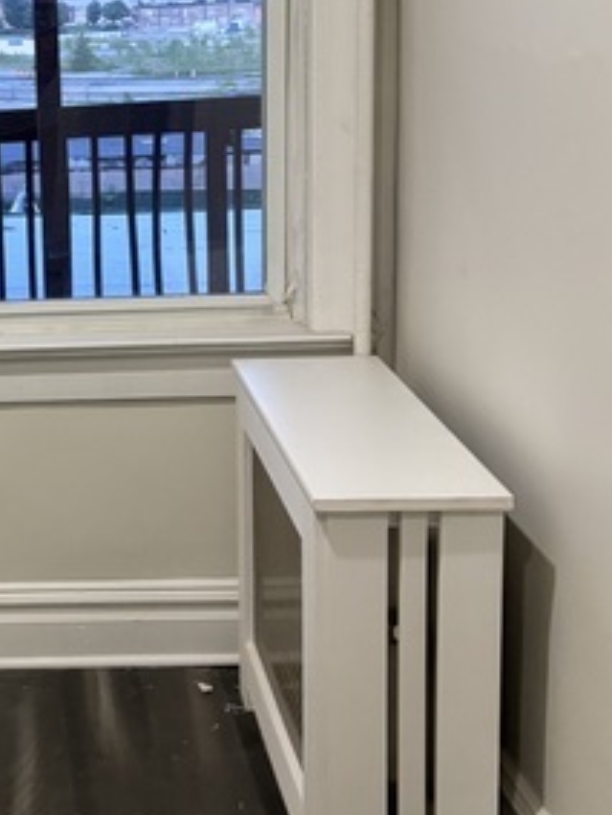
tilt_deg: -8.5
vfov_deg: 31.4
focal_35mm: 61
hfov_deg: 22.5
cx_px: -86
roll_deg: +3.4
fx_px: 1438
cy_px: 251
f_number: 1.6
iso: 320
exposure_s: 1/60
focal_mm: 5.96
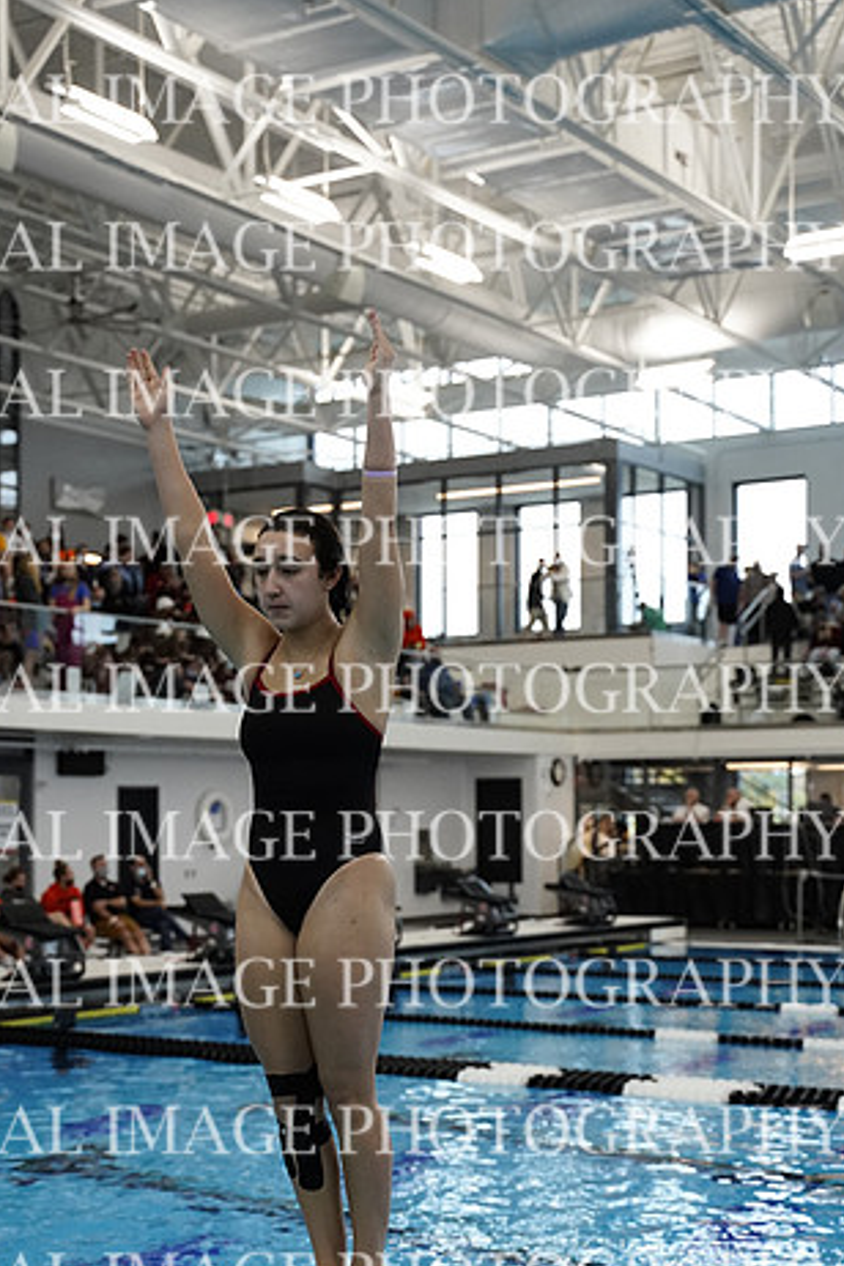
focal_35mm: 59
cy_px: 762
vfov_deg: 33.8
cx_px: 319
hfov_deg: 22.9
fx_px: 2075
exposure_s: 1/1250
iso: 4000
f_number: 3.2
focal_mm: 47
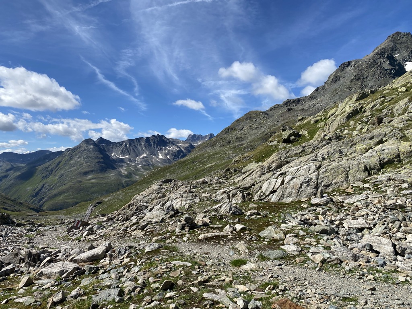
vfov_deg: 53.1
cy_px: 154
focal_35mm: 26
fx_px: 309
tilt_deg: +1.4
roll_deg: -0.6
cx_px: 206
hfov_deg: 67.3
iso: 32
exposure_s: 1/3205
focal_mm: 4.25
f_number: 1.8
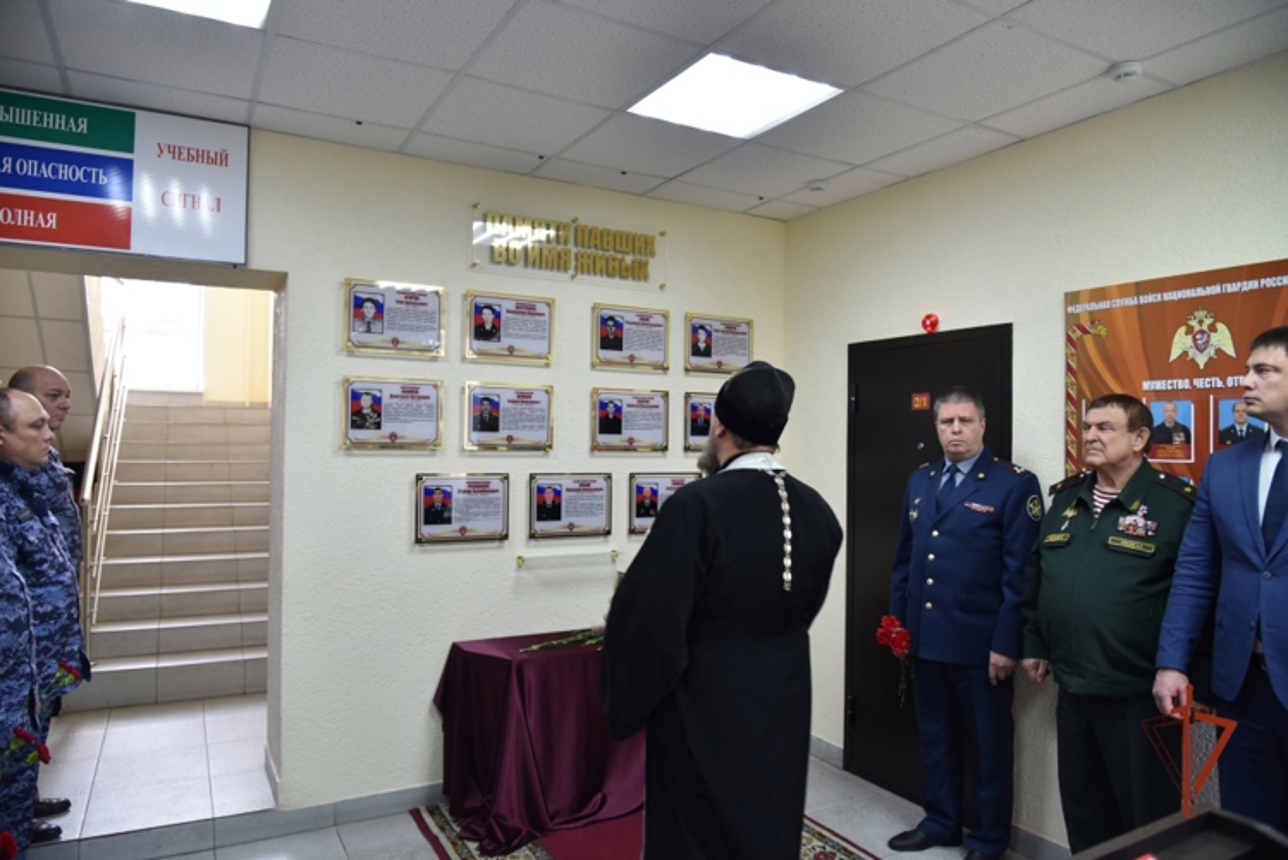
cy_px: 430
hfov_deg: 73.7
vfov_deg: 53.2
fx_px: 859
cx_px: 644
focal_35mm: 24
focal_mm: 24
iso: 500
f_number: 4
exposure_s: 1/60
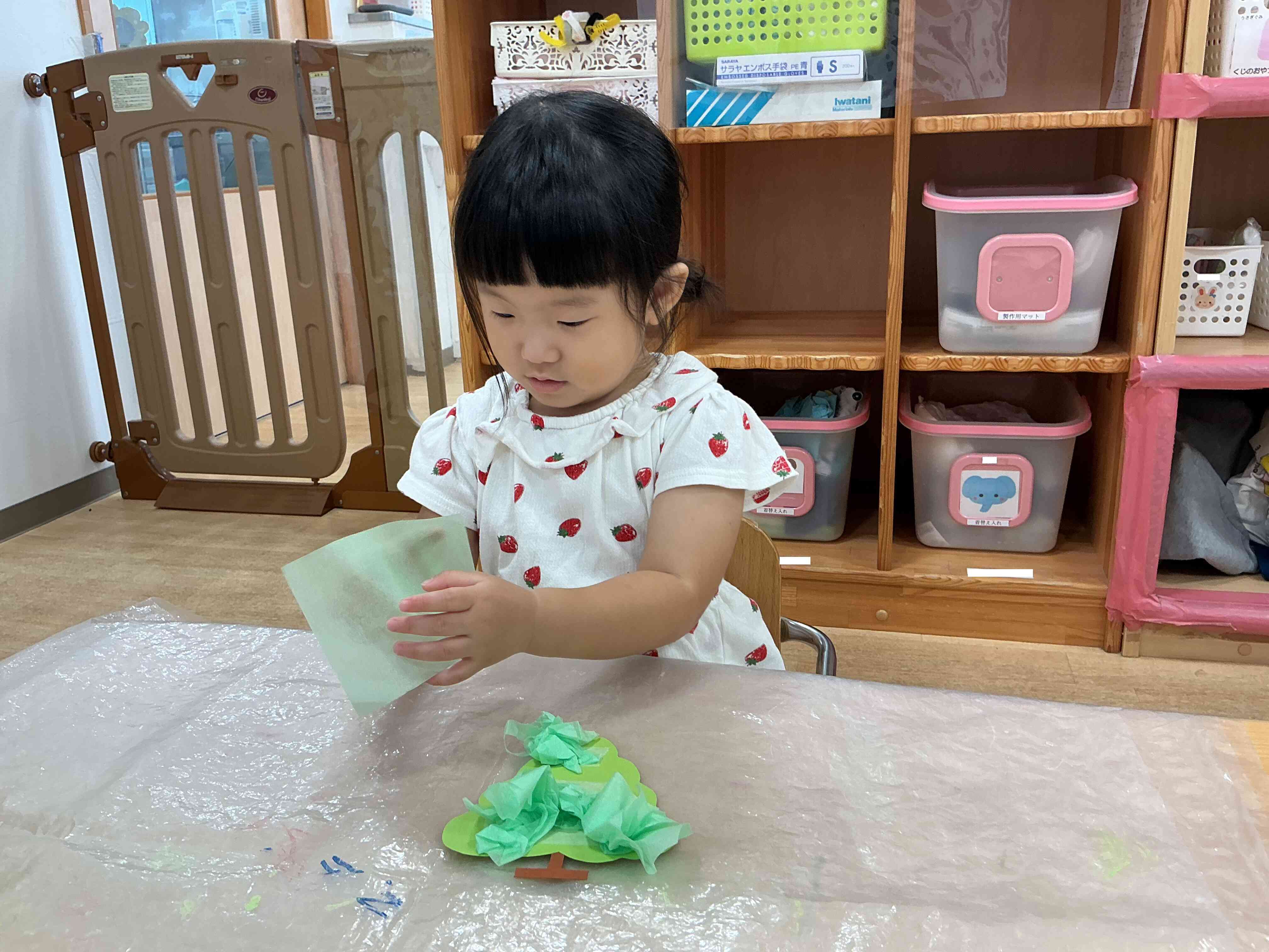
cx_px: 634
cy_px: 476
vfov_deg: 48.2
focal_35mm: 29
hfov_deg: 61.7
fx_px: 1063
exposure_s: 1/60
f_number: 1.8
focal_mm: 3
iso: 40
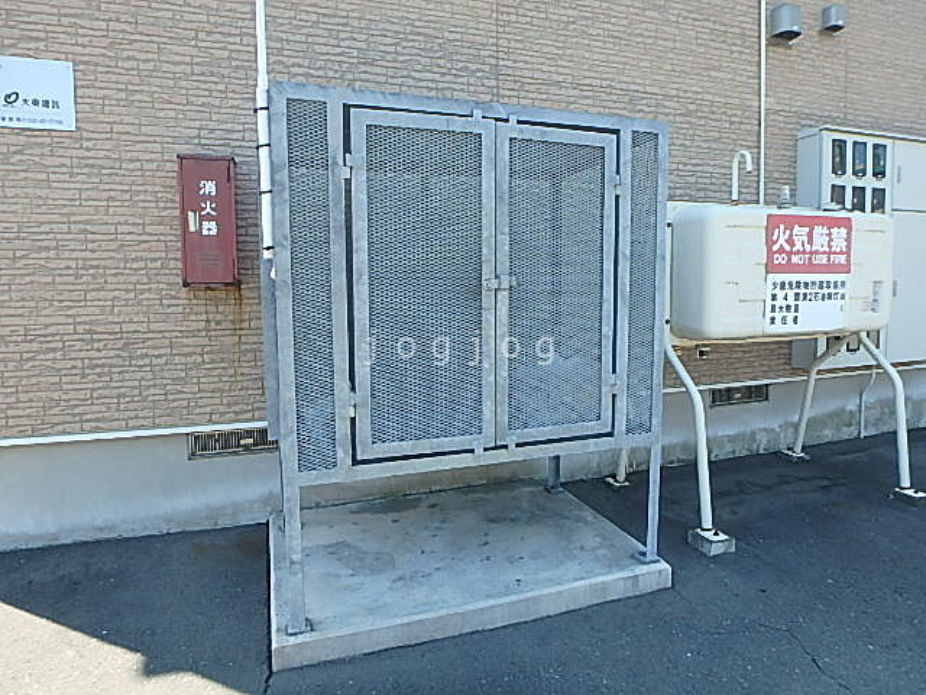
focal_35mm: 21
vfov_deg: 63.4
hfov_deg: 79.0
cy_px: 348
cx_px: 463
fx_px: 562
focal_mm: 3.7
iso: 125
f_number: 3.5
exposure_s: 1/200
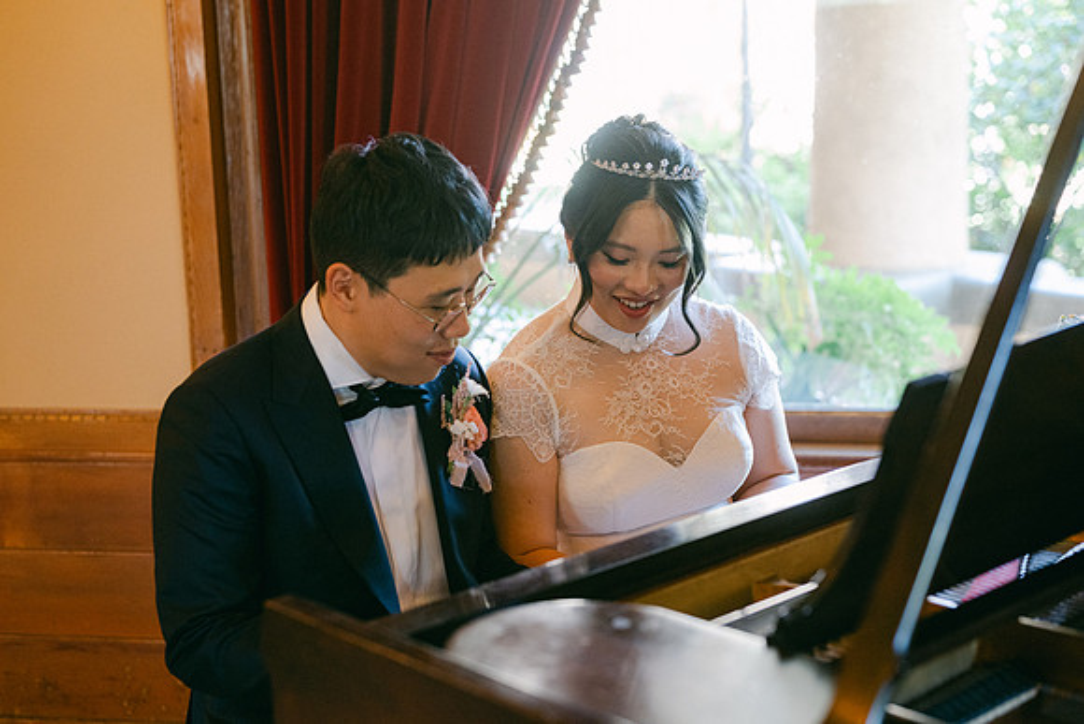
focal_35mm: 50
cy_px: 362
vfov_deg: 27.0
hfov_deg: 39.6
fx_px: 1506
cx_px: 542
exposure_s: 1/125
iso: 1800
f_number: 2.8
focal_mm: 50
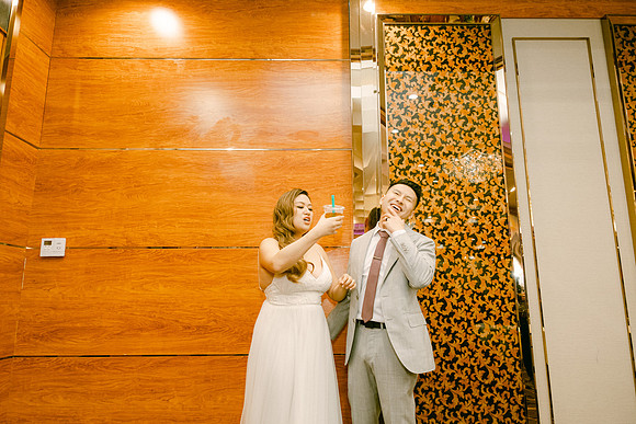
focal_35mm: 24
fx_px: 433
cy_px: 212
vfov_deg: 52.3
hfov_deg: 72.6
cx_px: 318
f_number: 2.8
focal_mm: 16
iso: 800
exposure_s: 1/125
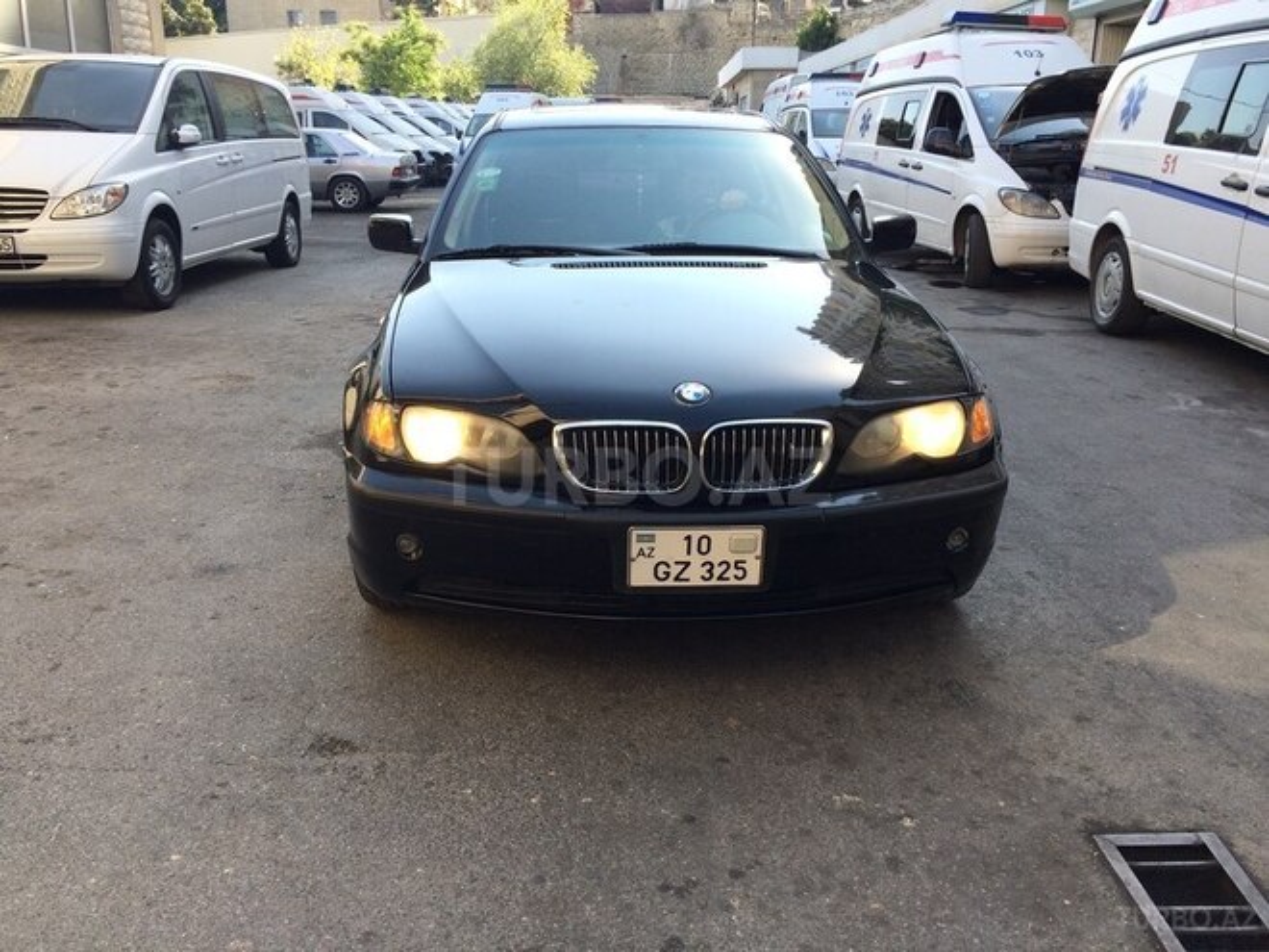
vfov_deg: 48.2
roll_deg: -1.3
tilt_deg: -15.6
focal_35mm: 29
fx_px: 1063
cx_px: 634
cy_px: 476
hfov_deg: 61.7
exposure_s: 1/366
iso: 32
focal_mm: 4.15
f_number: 2.2
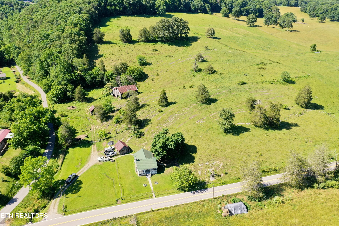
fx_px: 264
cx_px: 170
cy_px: 113
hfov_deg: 65.5
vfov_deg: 46.4
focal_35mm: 28
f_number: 4
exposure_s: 1/80
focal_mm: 10.26
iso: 100
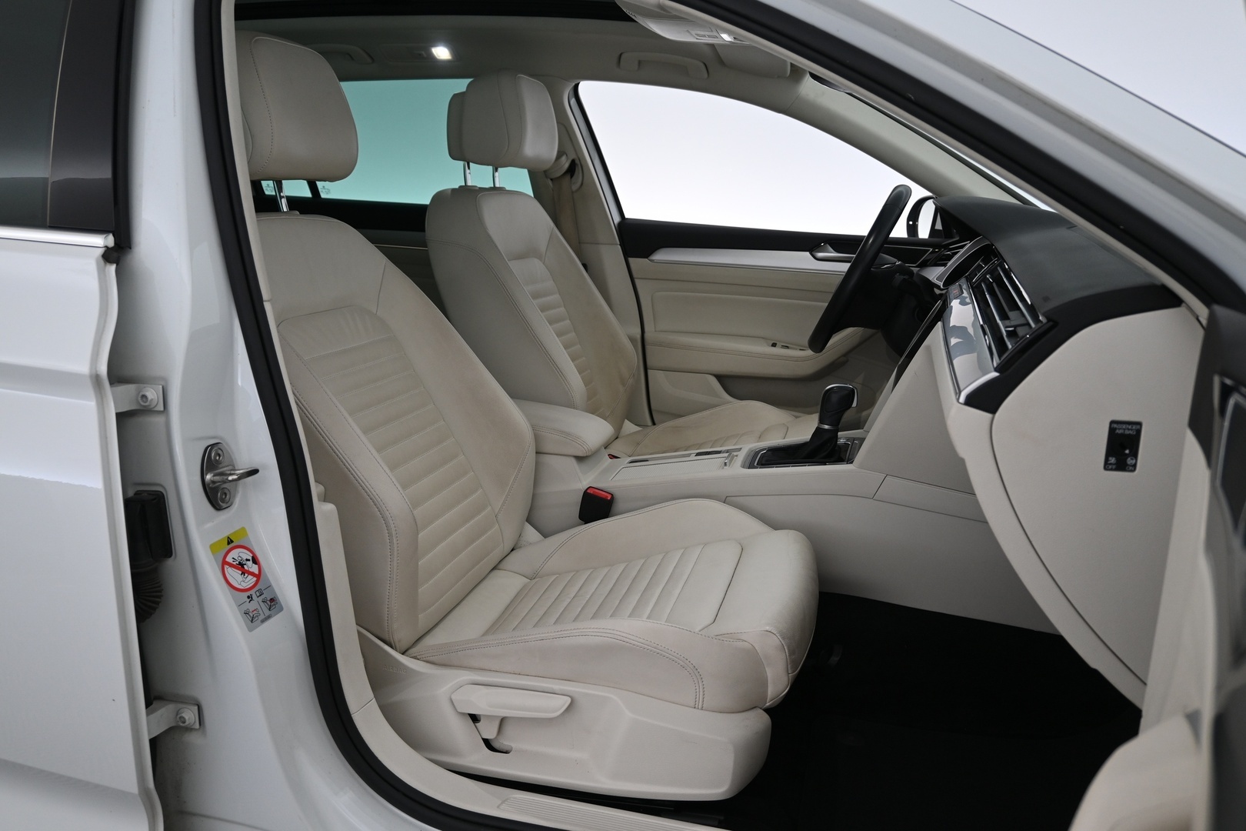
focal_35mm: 28
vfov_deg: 46.8
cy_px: 416
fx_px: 960
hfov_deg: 65.9
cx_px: 623
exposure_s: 1/30
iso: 450
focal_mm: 18.5
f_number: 3.8
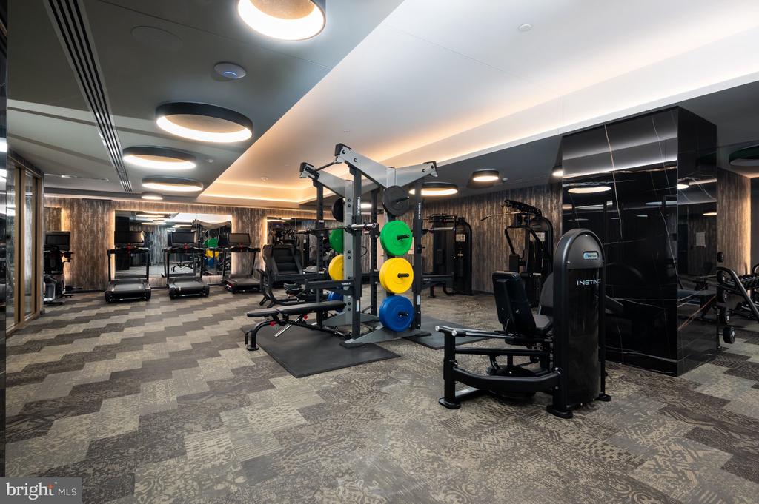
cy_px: 252
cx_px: 380
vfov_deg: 70.3
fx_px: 358
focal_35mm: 17
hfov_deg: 93.3
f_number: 10
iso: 800
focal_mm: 17
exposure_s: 1/60
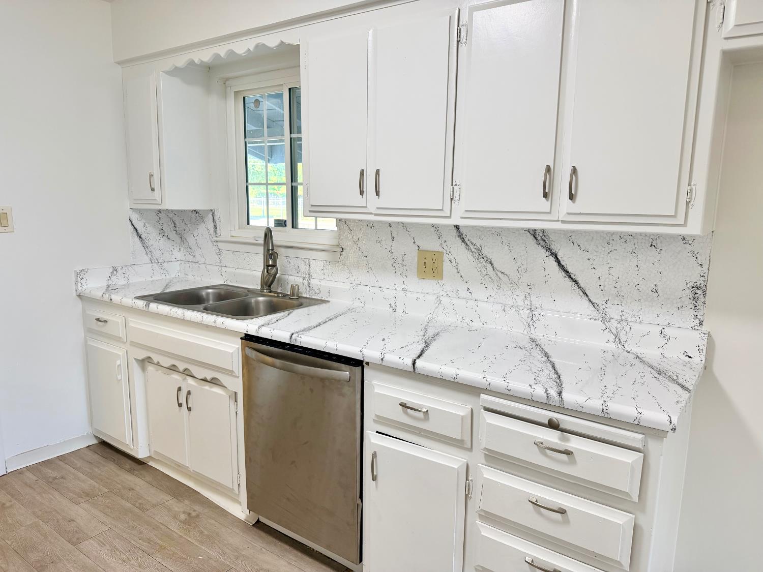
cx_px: 382
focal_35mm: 24
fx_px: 529
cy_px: 286
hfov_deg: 71.6
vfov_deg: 56.8
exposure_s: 1/120
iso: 125
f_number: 1.78
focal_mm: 6.76
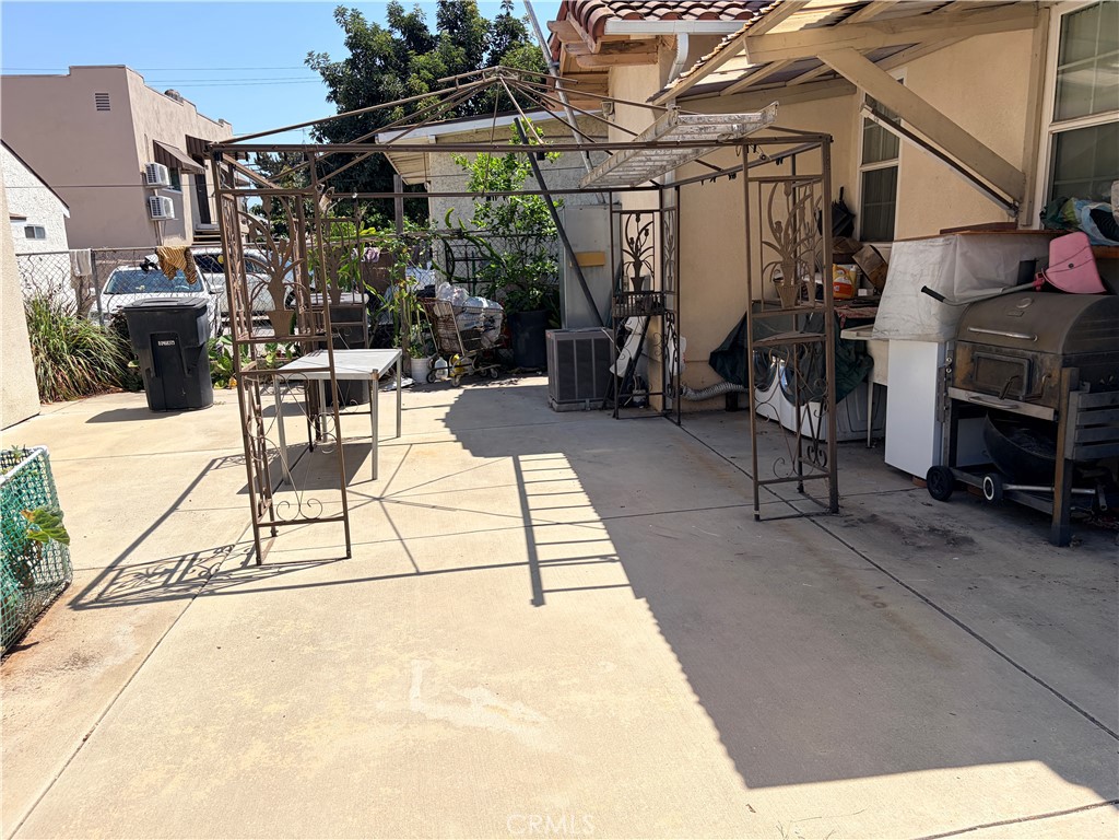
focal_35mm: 26
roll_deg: +3.1
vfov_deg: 53.1
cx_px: 560
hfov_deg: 67.3
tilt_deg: -13.4
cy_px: 420
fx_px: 840
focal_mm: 5.96
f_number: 1.6
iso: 50
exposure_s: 1/3279
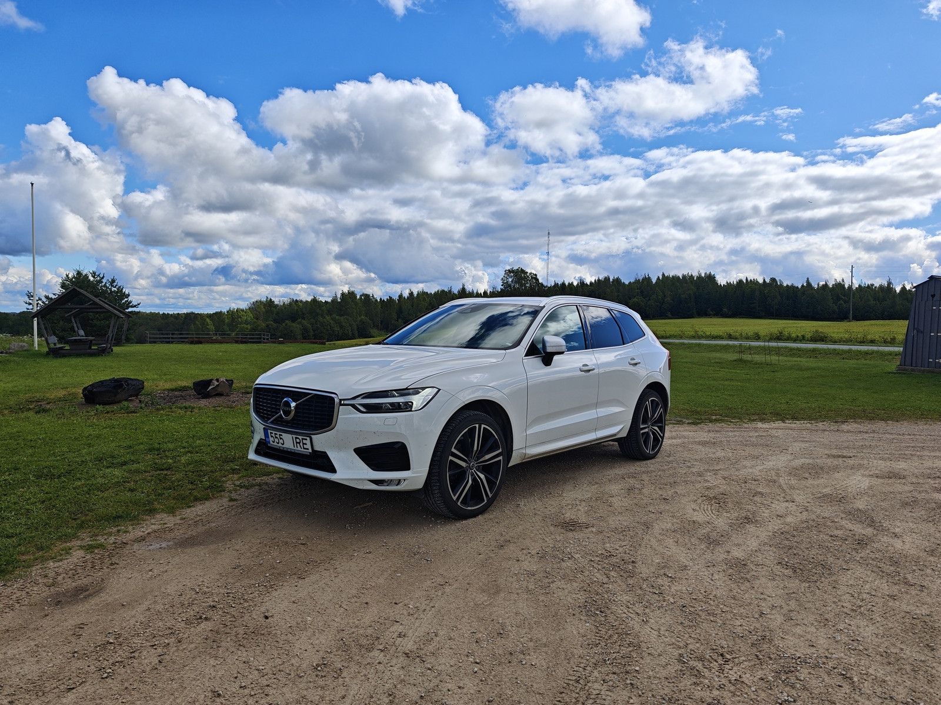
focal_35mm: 23
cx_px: 470
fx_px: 625
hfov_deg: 73.9
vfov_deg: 58.9
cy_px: 352
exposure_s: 1/4435
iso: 50
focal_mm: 6.55
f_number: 1.62
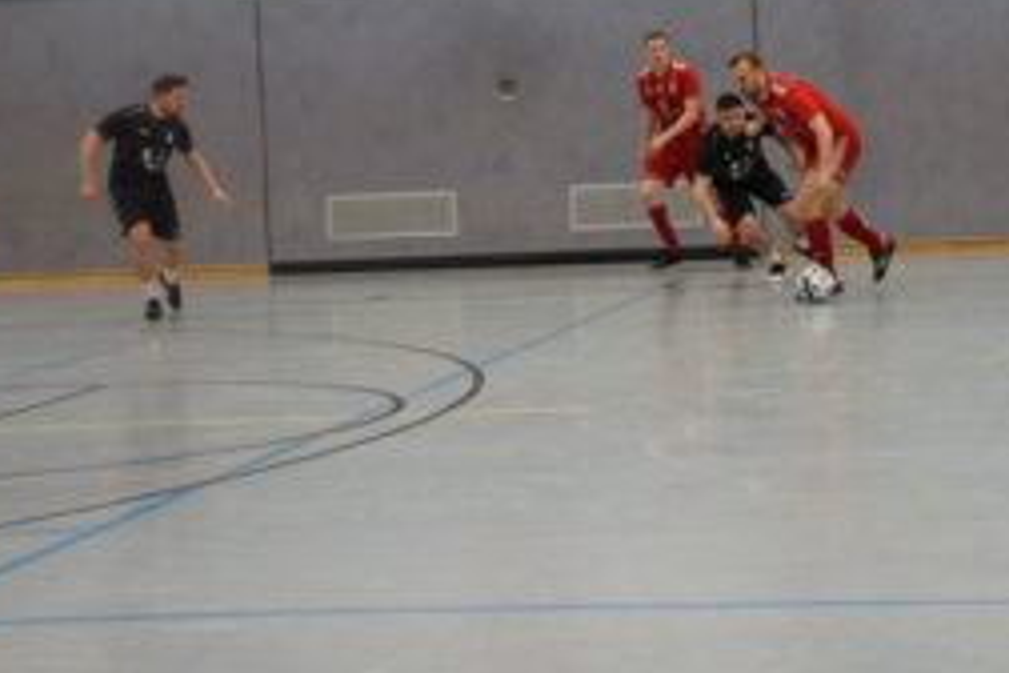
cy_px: 220
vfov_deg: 13.7
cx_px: 685
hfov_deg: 20.3
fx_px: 2803
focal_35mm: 100
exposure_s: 1/80
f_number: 4.5
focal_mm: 42
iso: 800
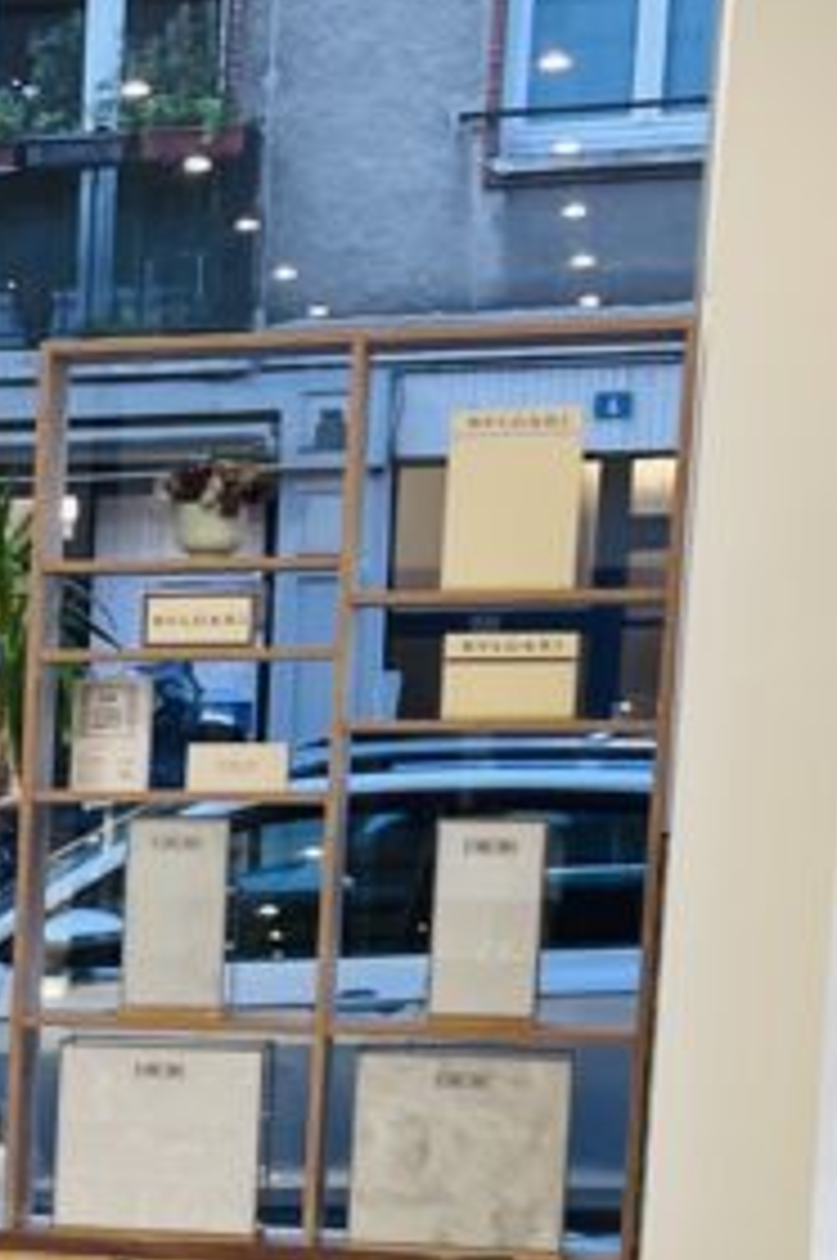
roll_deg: +0.7
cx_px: -747
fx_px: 3461
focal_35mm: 99
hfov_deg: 12.4
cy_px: 1264
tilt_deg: -8.7
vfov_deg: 20.0
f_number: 1.6
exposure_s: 1/100
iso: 125
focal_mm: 5.1
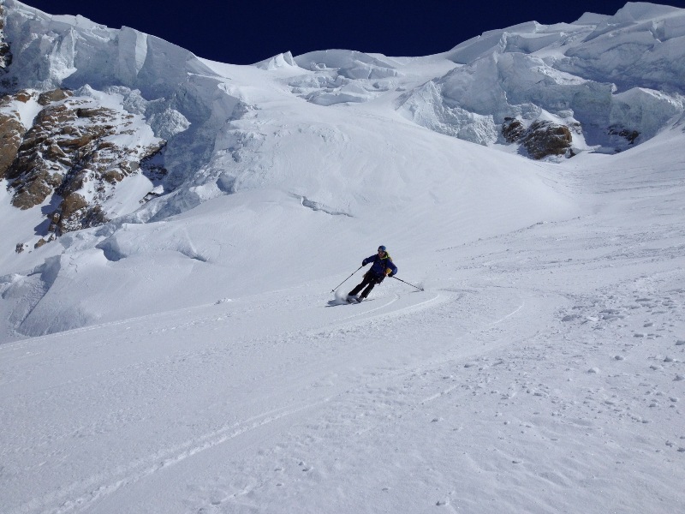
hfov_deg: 52.6
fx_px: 693
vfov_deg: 40.7
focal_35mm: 35
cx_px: 342
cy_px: 257
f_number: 2.4
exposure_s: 1/11111
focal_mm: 4.28
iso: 50
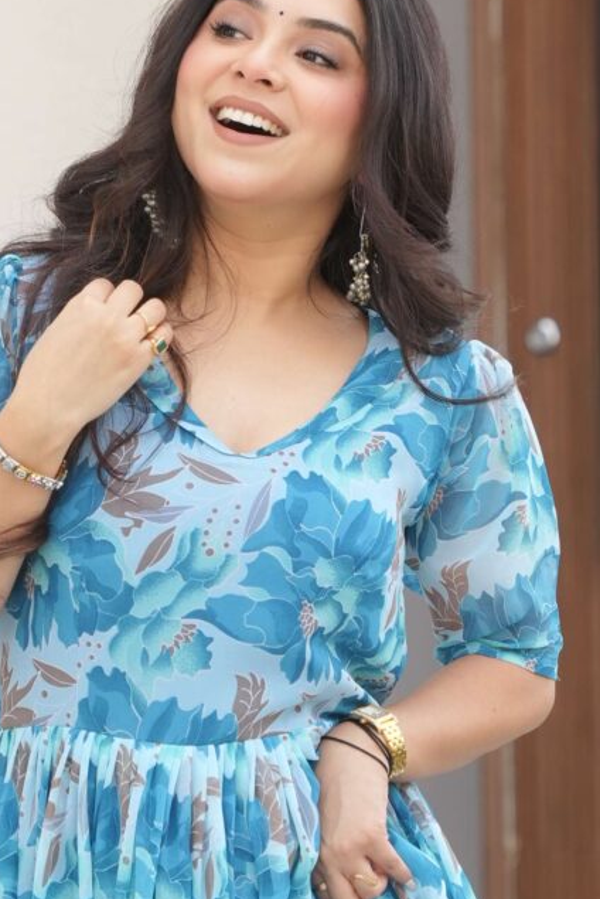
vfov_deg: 7.3
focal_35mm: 282
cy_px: 522
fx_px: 7042
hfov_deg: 4.9
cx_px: 223
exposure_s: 1/500
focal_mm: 70
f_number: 3.5
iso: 320
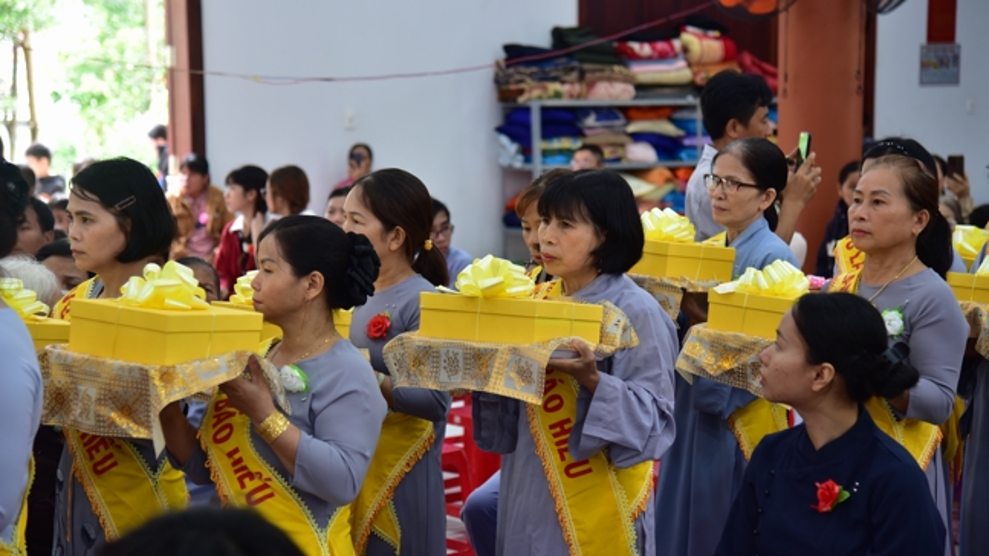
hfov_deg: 26.8
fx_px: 2072
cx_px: 495
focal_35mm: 79
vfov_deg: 15.3
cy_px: 258
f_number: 4
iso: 500
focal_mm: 75
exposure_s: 1/50
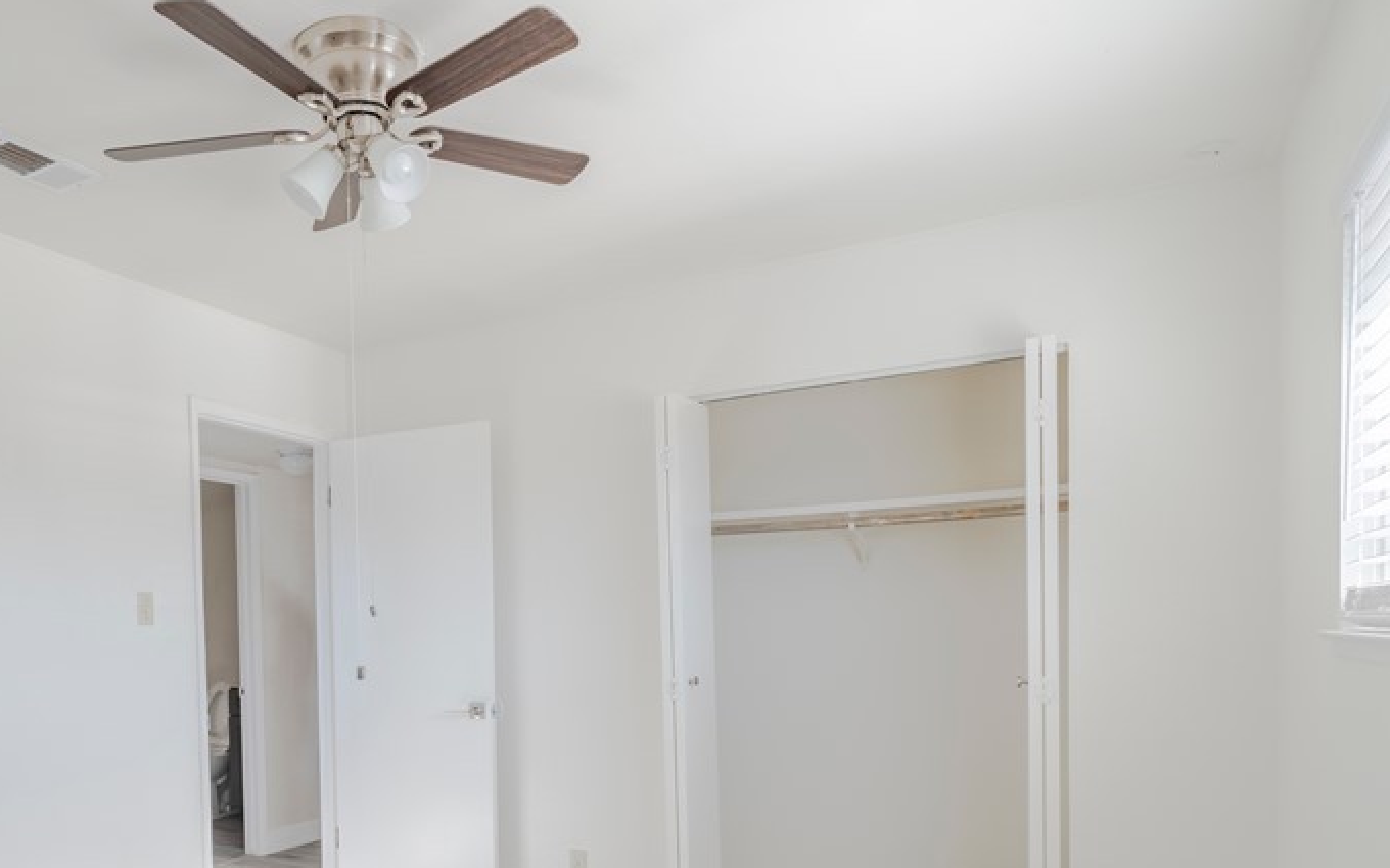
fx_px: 985
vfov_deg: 45.8
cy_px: 661
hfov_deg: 68.6
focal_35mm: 26
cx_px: 473
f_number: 8
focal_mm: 16
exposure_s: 1/125
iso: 640
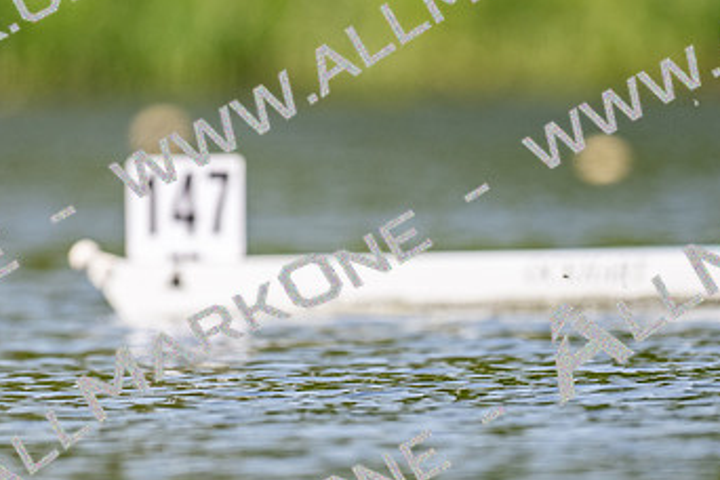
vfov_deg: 0.9
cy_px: 204
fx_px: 30518
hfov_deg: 1.4
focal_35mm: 1526
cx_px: 368
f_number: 4
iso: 280
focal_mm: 600
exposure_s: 1/2500
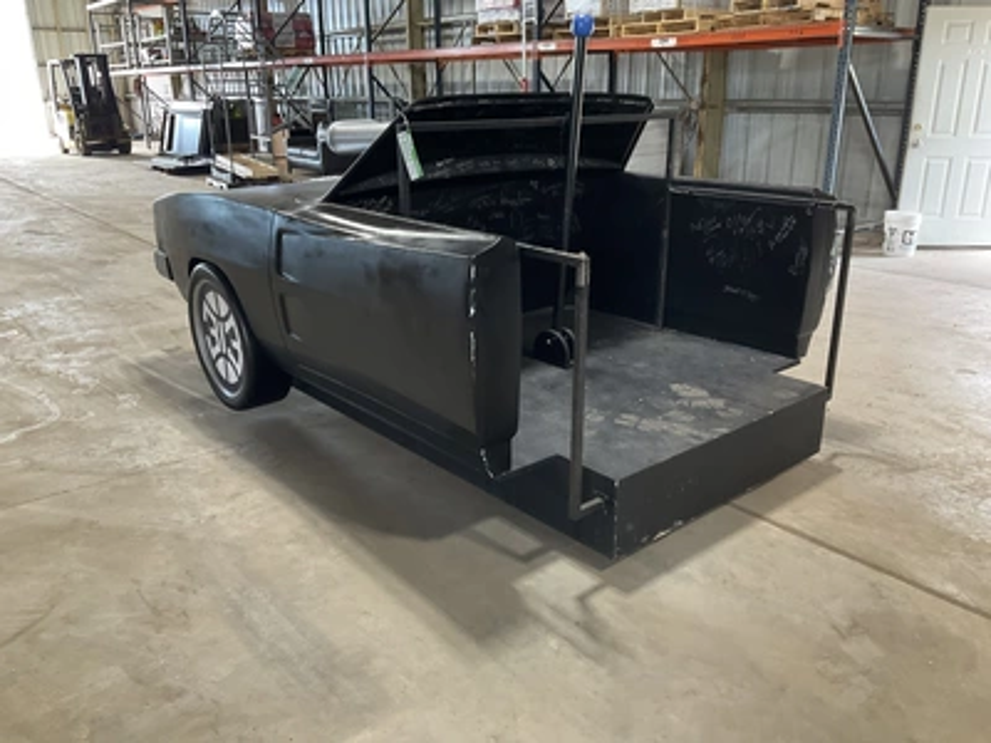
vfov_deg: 48.2
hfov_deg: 61.7
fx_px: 830
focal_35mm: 29
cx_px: 496
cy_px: 372
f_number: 1.8
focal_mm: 3
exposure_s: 1/60
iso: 125
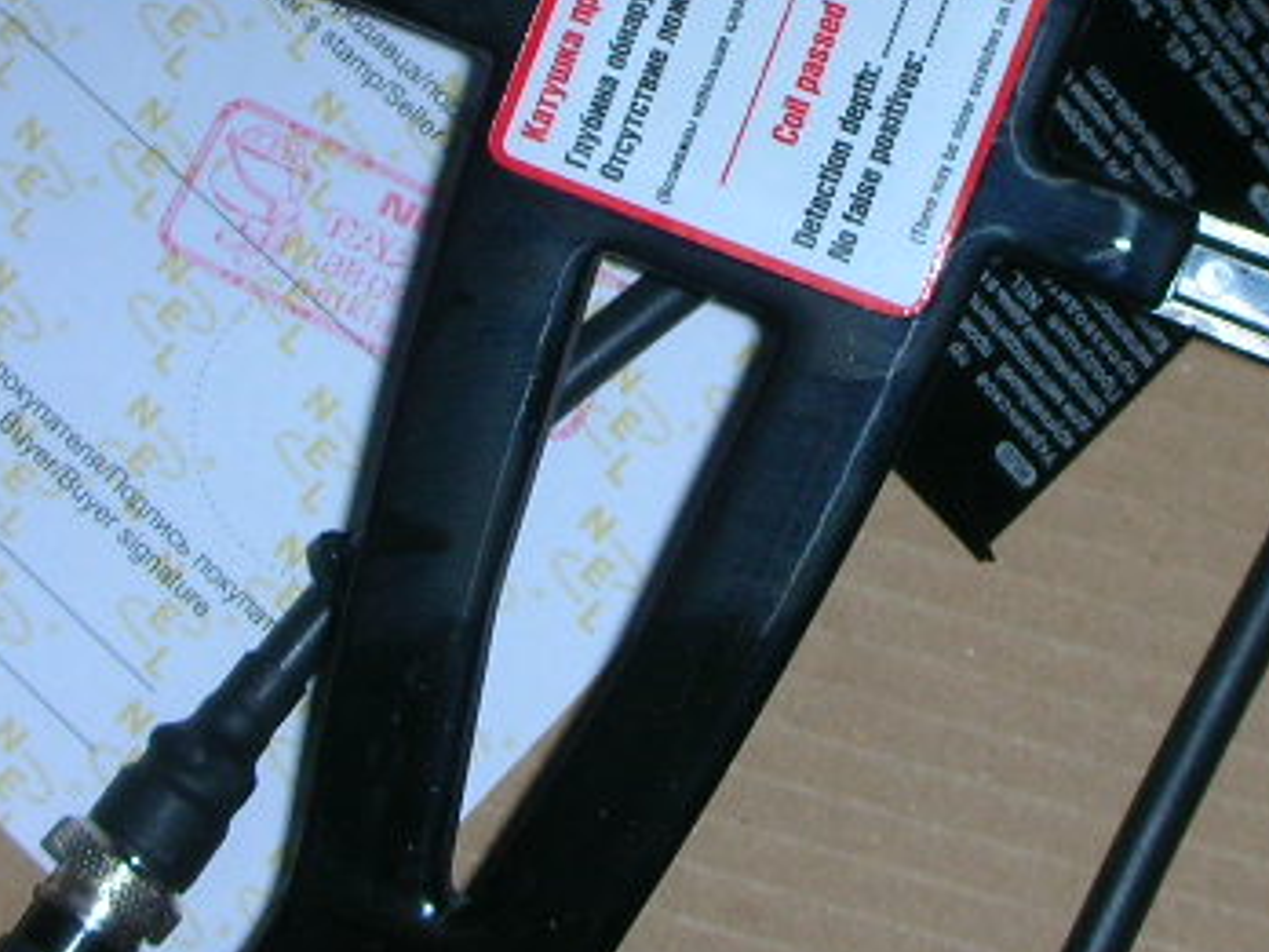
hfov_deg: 19.0
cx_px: 799
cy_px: 91
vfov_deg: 14.2
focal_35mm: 103
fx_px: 3776
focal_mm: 5.8
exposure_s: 1/60.1
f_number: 3
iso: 50
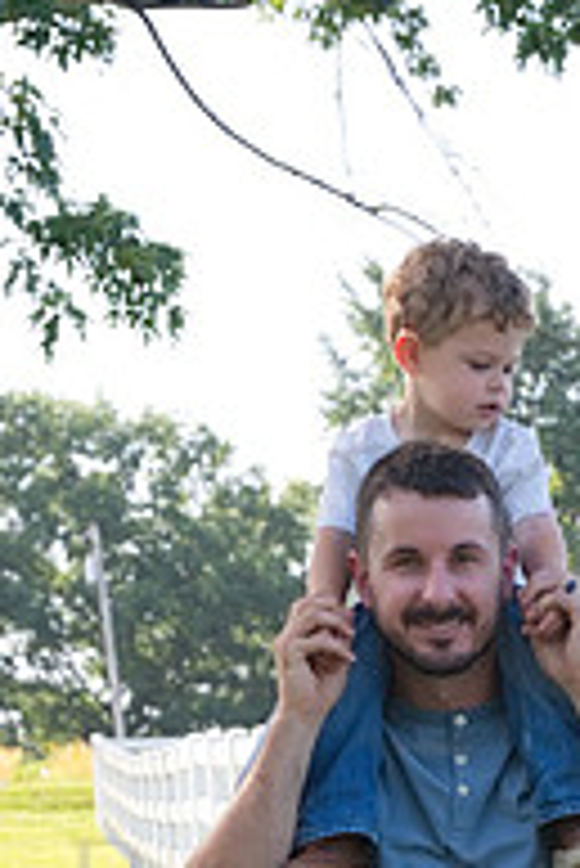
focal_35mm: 141
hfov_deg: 9.6
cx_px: 638
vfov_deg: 14.0
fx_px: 3401
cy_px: 1093
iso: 400
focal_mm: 47
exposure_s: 1/320
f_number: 6.3
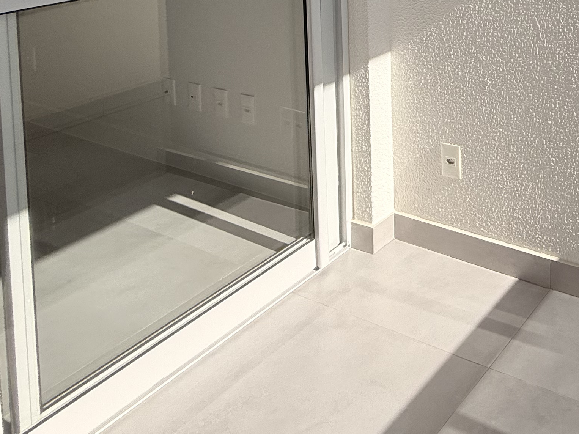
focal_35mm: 37
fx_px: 619
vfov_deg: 31.0
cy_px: -116
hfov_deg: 39.4
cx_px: 661
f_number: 2.2
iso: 50
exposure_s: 1/4149
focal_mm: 2.22
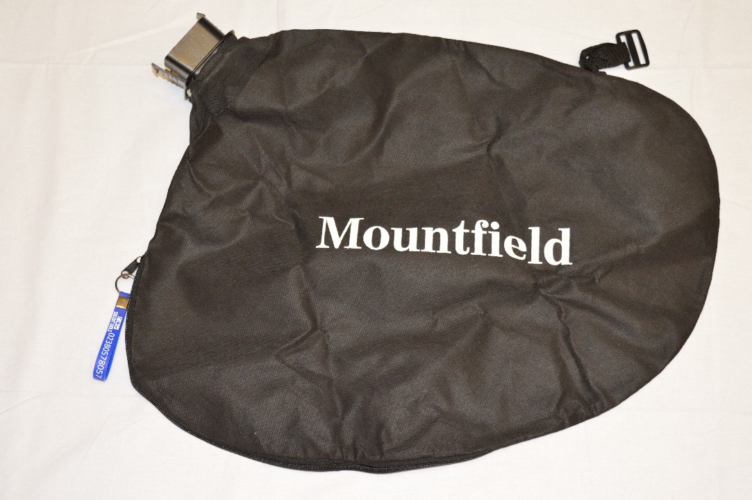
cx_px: 376
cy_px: 250
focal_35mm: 63
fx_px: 1315
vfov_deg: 21.5
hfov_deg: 31.9
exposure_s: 1/60
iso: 1400
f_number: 5
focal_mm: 42
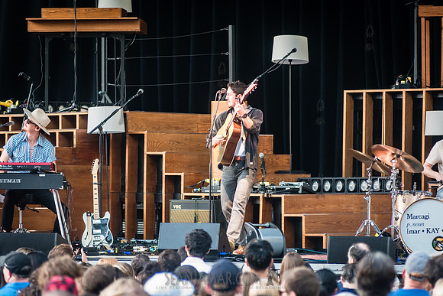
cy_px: 148
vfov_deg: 6.4
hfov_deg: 9.6
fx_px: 2639
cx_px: 213
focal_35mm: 214
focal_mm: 200
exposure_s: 1/250
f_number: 4
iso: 2500
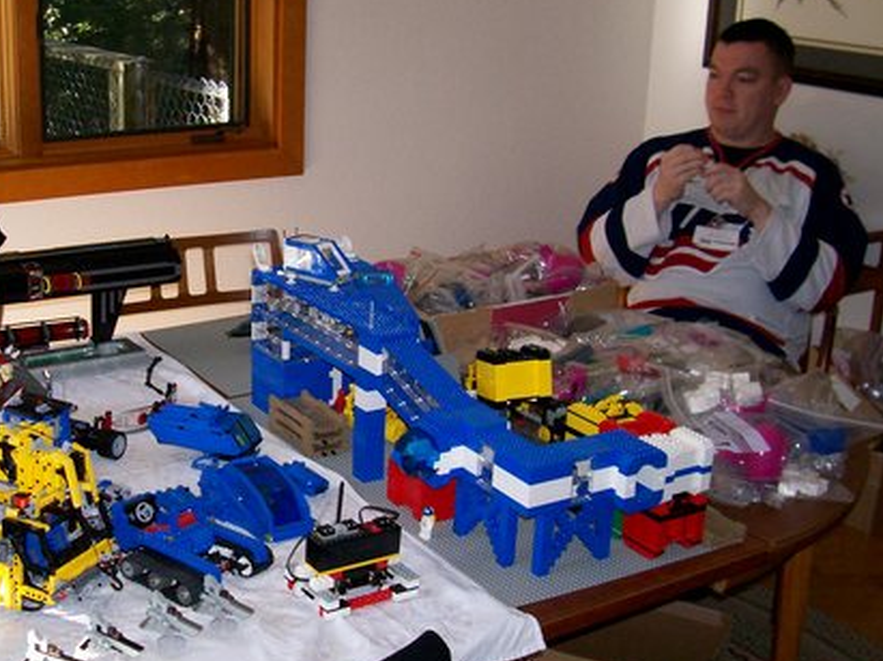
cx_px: 249
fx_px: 1352
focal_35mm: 53
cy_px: 348
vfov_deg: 27.5
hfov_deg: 35.6
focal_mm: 5.6
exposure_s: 1/112
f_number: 2.7
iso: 140
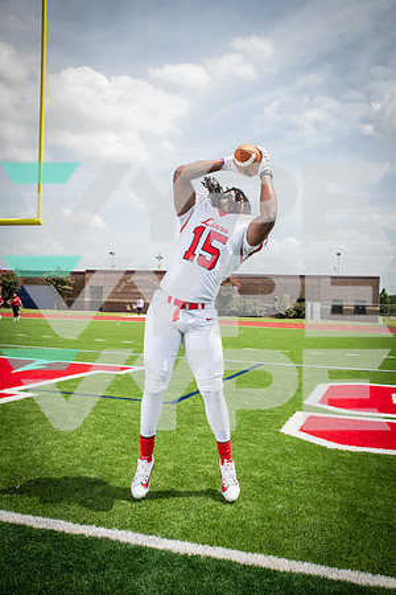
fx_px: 577
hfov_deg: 37.9
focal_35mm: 35
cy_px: 298
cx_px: 198
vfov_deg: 54.4
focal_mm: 35
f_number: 7.1
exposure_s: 1/500
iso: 160
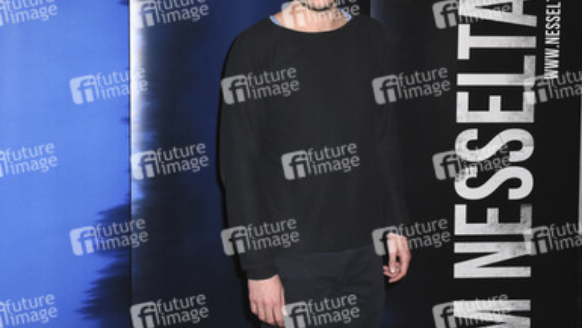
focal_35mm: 50
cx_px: 280
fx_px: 766
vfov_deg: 24.1
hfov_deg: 41.6
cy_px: 124
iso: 1600
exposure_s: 1/60
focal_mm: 27
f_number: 6.3
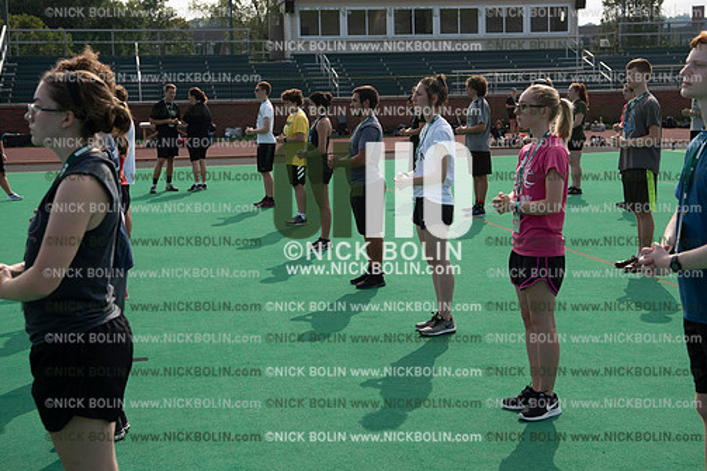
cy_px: 209
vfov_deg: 22.6
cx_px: 372
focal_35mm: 60
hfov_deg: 33.4
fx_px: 1178
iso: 125
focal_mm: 52
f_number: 5.6
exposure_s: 1/640
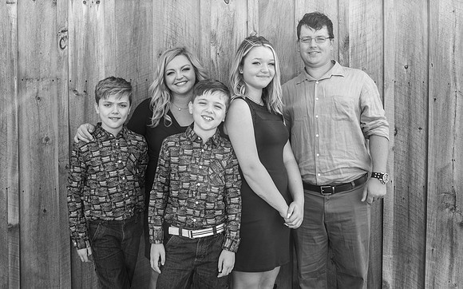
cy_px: 135
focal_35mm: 44
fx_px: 559
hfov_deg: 45.0
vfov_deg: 29.0
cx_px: 232
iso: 400
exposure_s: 1/200
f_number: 7.1
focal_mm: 29
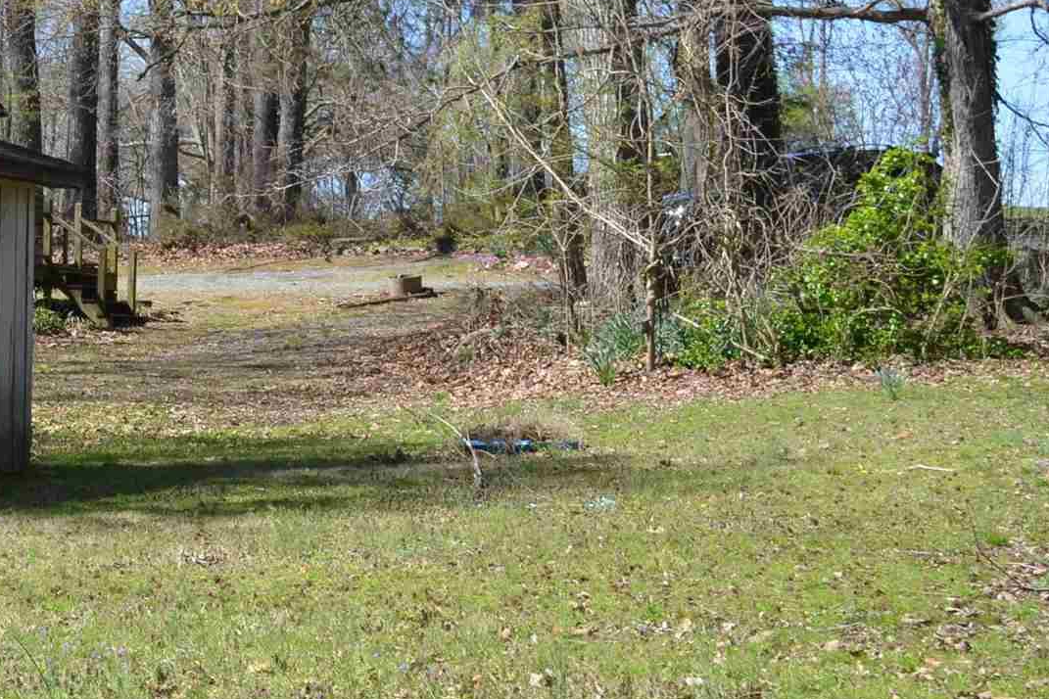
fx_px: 3001
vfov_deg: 13.2
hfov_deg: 18.3
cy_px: 150
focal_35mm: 103
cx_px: -357
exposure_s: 1/250
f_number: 8
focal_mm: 24
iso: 200
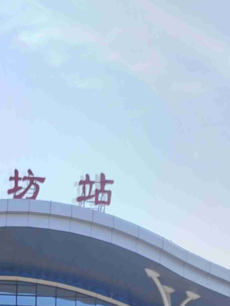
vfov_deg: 24.8
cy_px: 416
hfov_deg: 20.8
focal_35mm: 66
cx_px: -46
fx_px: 585
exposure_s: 1/556
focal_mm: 5.52
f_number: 1.9
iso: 100
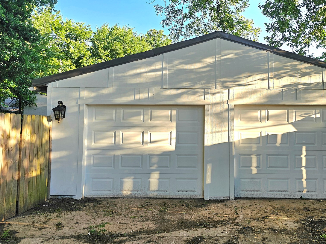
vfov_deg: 45.2
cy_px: 99
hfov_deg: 57.4
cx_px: 210
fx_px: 292
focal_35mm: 31
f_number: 1.7
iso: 16
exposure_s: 1/120
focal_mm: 6.3
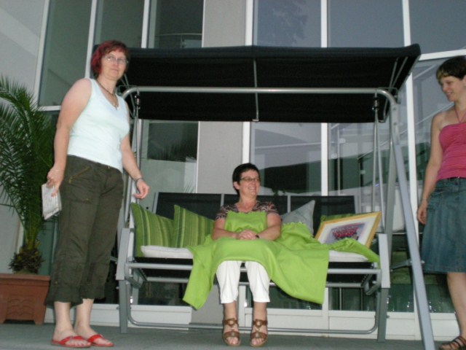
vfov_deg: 32.9
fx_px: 592
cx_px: 233
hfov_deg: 42.9
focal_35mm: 44
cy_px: 175
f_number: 3.5
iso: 424
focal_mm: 7.4
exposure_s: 1/60
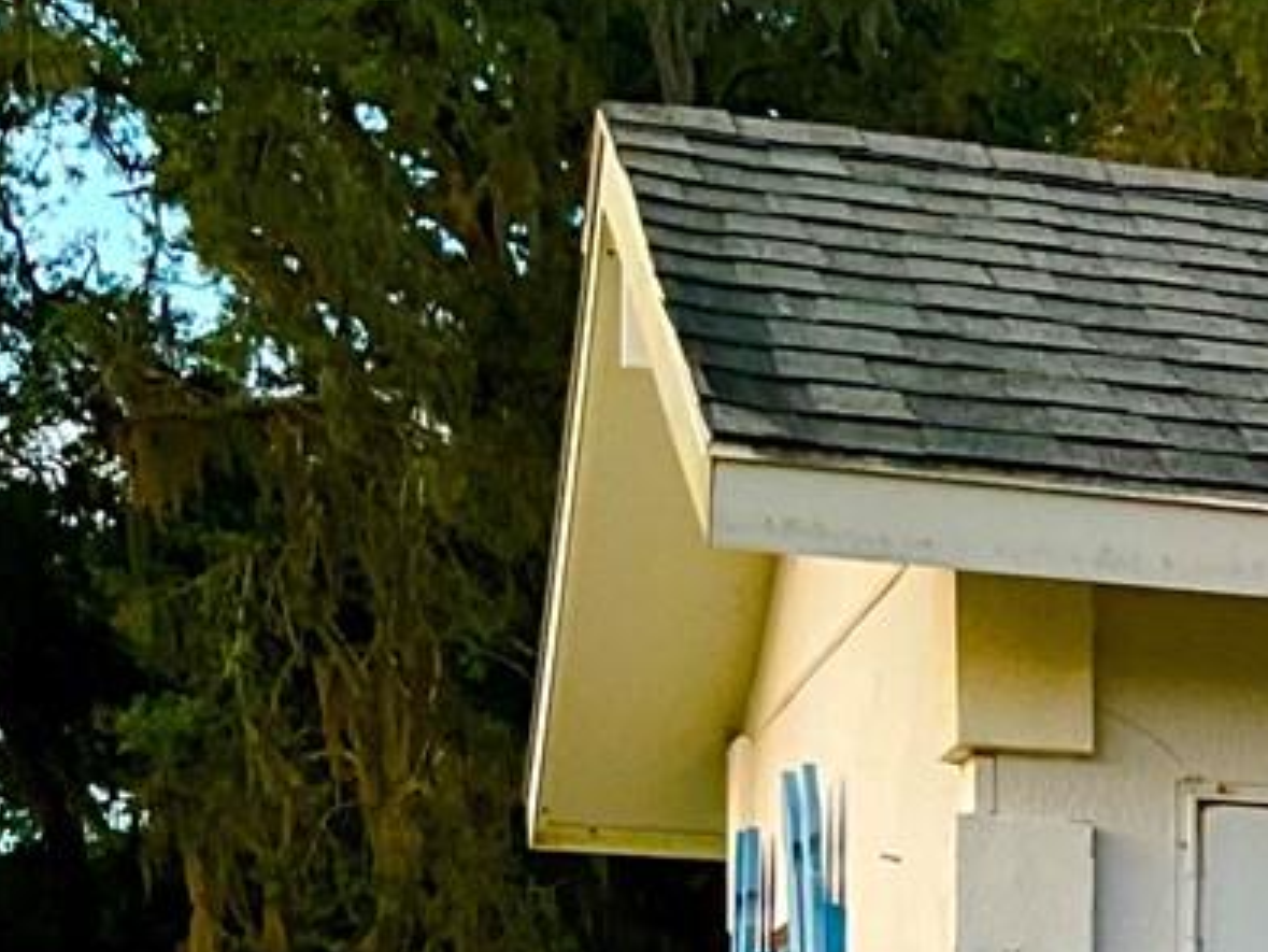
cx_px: 2129
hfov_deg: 15.0
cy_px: 1323
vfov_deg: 12.1
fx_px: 4324
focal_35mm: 118
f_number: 1.8
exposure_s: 1/68
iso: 64
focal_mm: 3
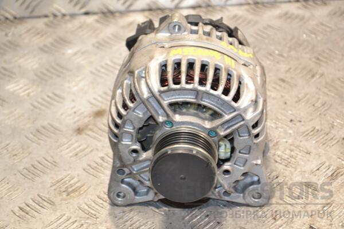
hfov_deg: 19.5
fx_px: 1003
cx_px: 172
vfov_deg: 13.0
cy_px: 114
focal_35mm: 105
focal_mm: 70
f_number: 5.3
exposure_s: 1/80
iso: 800
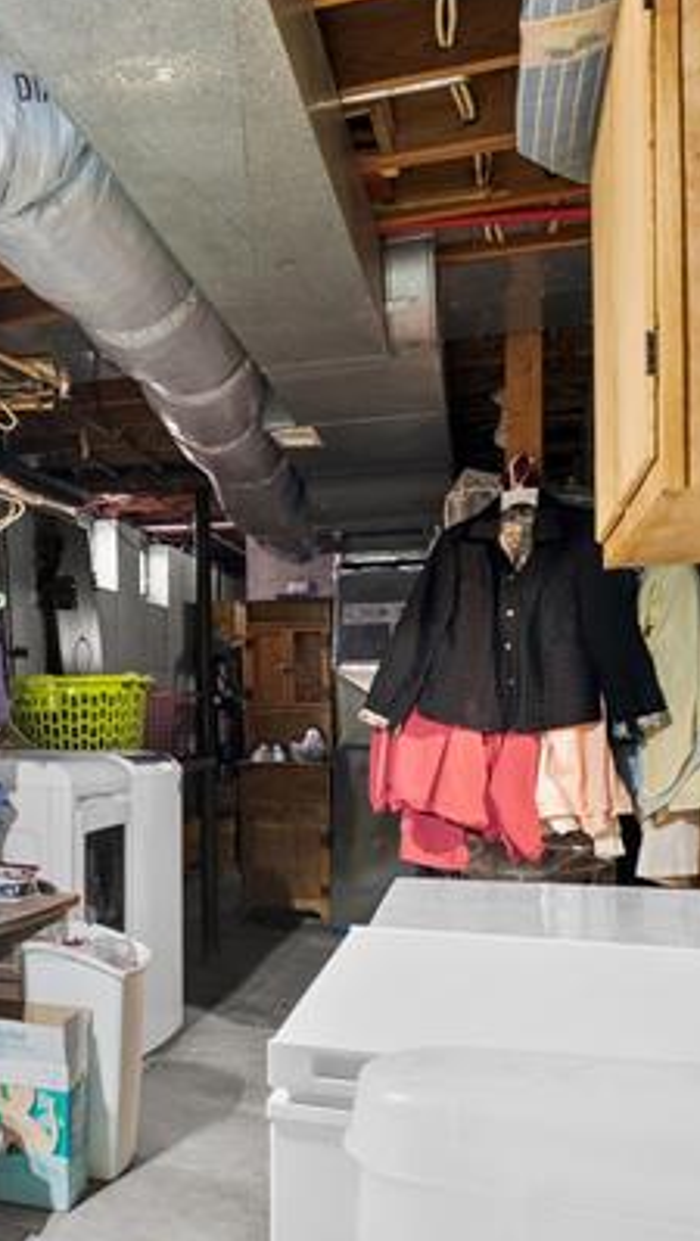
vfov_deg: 47.2
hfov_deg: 23.0
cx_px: -327
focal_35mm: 43
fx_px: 1416
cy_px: 692
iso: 250
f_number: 8
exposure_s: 4
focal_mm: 16
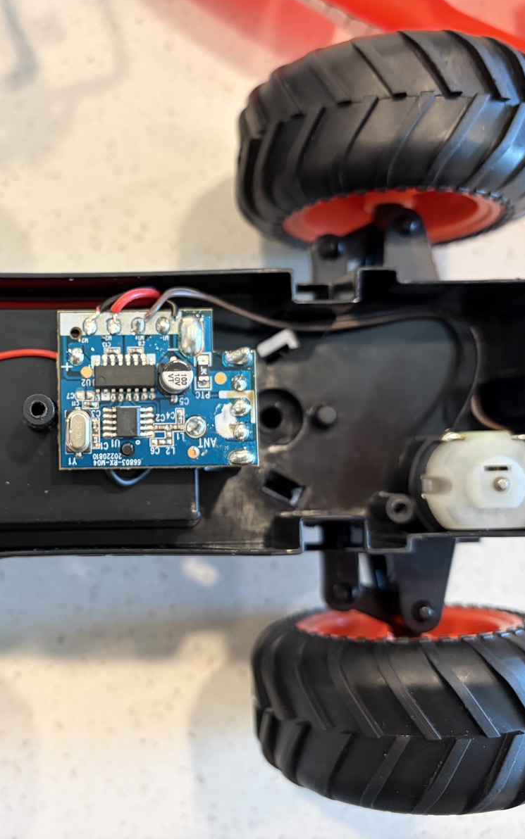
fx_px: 847
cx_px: 101
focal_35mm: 37
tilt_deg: -84.1
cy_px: 417
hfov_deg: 33.4
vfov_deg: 52.7
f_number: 1.6
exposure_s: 1/60
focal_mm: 5.96
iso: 320
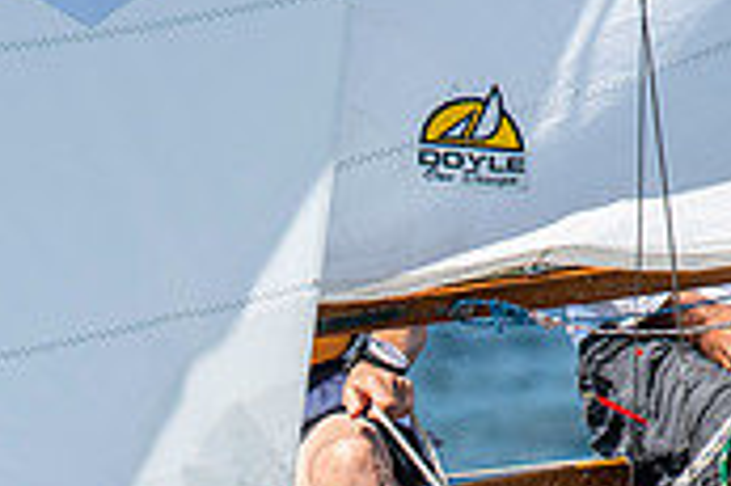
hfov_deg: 1.4
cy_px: 691
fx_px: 30632
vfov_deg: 0.9
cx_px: 207
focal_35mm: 1510
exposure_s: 1/1600
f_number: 5.6
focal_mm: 300
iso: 320
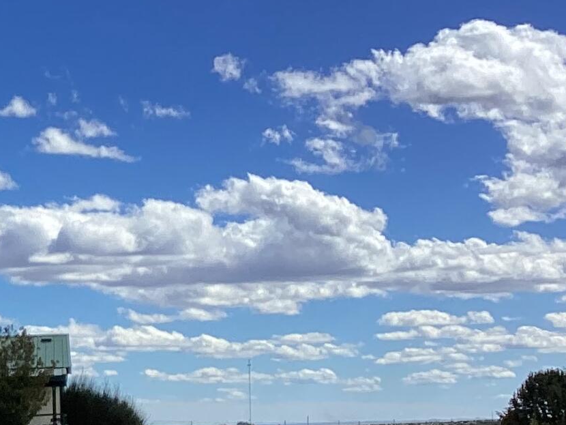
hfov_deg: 16.3
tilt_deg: -1.1
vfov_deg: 13.0
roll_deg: +1.4
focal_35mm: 112
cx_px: -235
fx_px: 1832
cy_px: 445
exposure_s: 1/1894
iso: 25
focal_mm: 3.3
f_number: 2.4
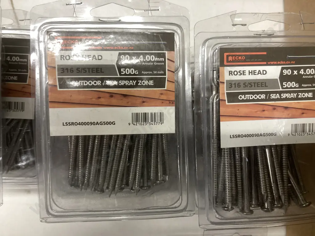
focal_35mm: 28
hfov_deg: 63.4
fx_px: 255
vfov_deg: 49.7
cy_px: 118
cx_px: 158
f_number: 1.8
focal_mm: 3.99
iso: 125
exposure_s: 1/50
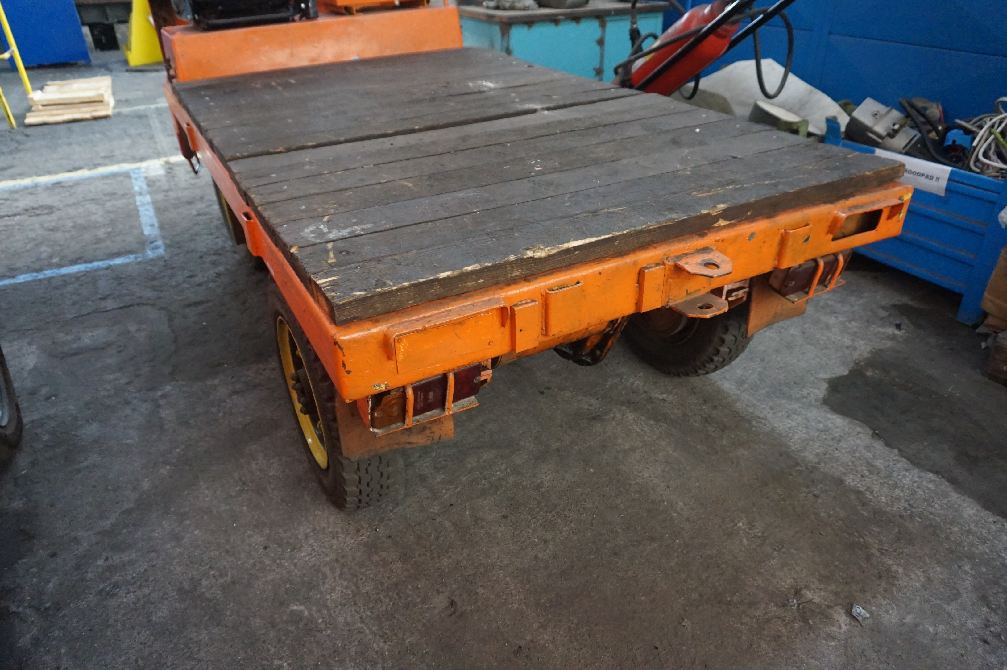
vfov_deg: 53.1
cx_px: 504
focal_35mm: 24
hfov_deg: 73.8
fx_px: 671
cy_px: 335
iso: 3200
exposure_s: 1/160
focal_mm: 16
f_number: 3.5
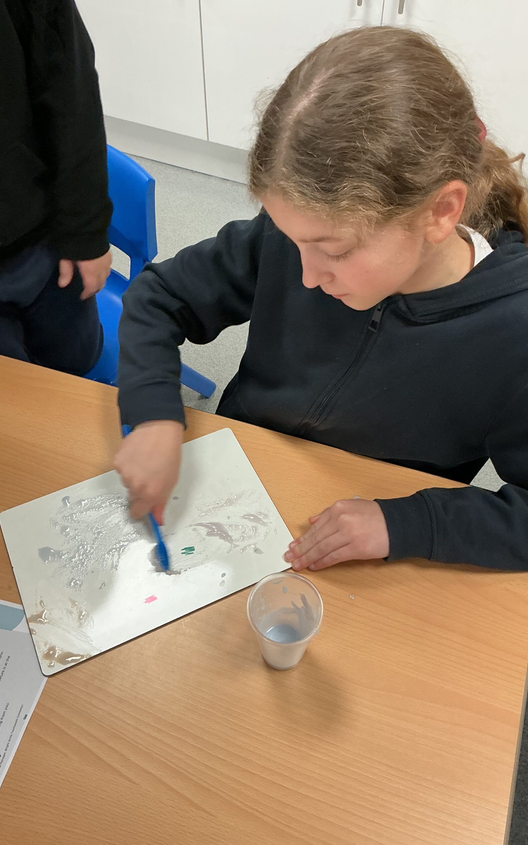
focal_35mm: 31
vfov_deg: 61.2
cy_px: 424
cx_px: 250
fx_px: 714
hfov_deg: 40.6
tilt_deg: -53.5
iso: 80
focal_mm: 3
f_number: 1.8
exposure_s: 1/60
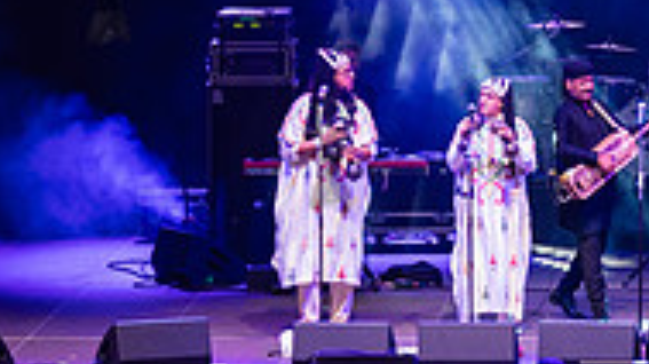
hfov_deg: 8.1
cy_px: -17
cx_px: 769
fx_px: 4540
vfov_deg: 4.6
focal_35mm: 264
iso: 2000
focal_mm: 82
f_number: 3.5
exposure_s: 1/250
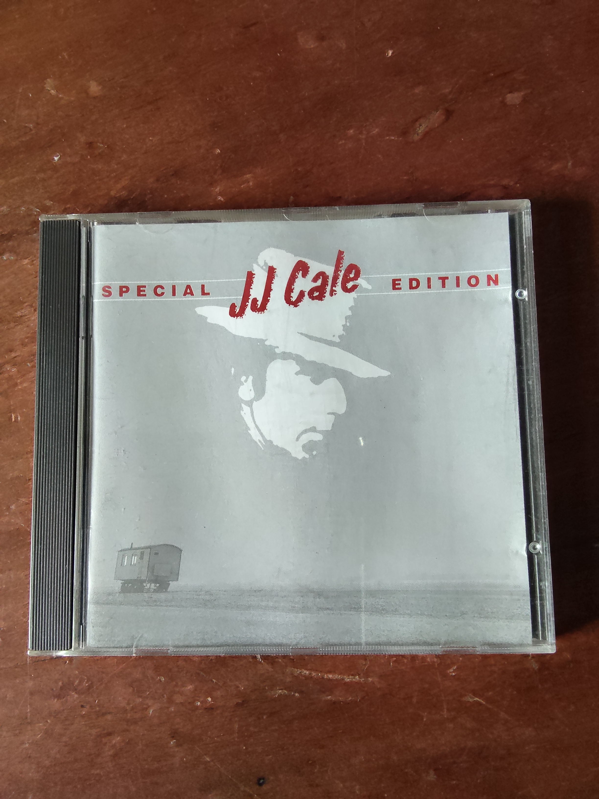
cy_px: 400
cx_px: 300
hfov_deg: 53.1
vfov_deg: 67.3
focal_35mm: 26
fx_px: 600
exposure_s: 1/50
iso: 320
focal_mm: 2.78
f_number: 2
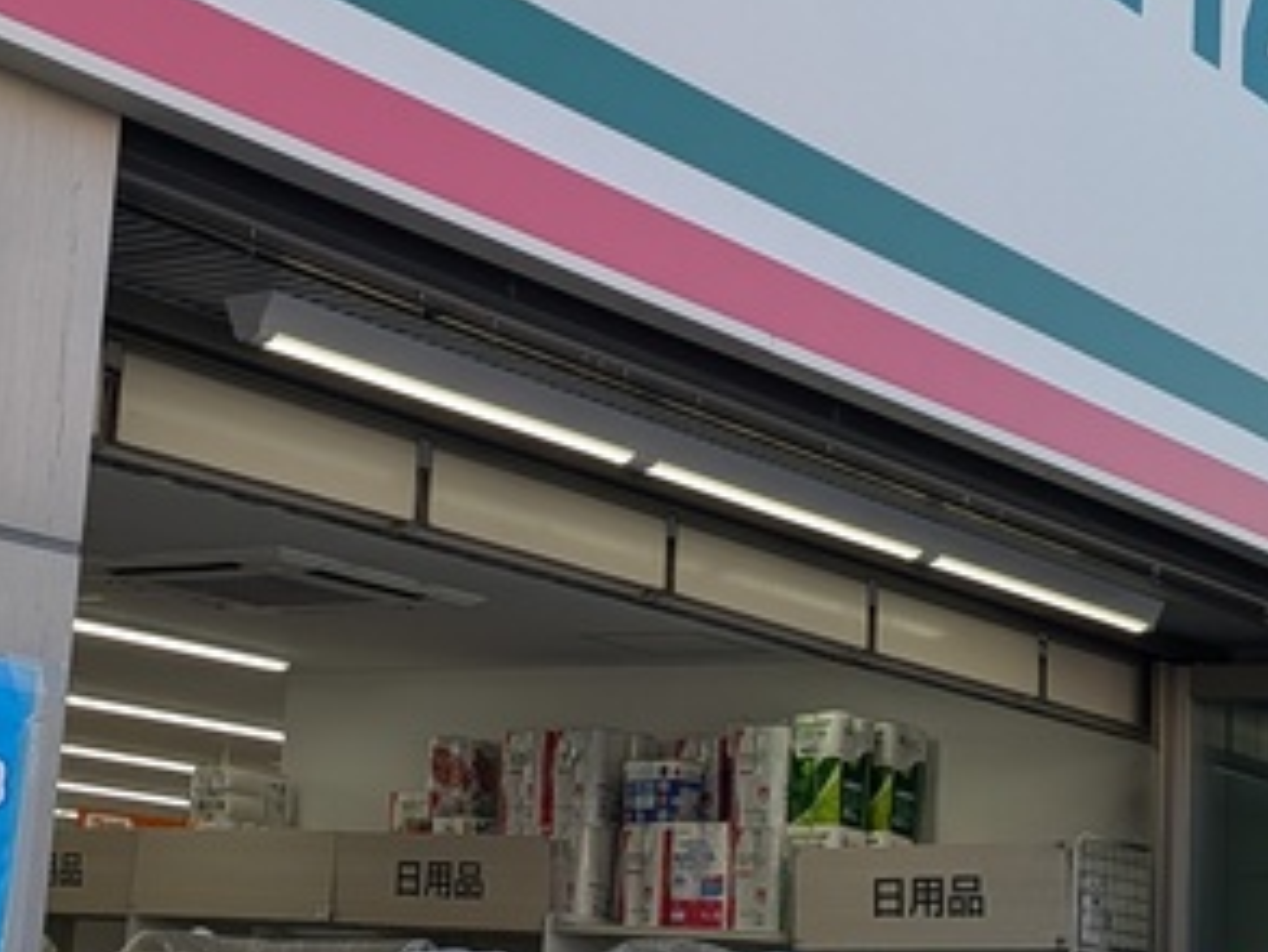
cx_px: 459
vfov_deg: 18.0
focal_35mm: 82
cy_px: 329
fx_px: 3005
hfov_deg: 23.8
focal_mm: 4.53
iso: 26
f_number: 1.7
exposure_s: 1/605
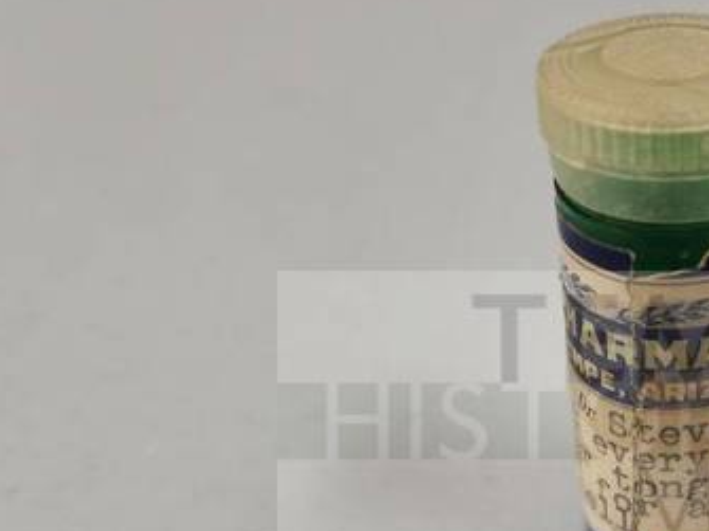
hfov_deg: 32.3
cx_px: 701
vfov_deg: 26.1
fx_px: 1126
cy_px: 417
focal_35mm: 55
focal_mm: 6.4
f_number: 1.8
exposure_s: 1/120
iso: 500
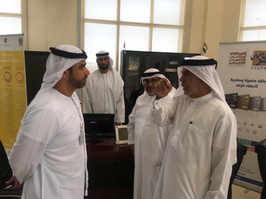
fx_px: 223
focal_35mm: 29
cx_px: 133
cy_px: 100
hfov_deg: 61.7
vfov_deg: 48.2
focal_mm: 4.15
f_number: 2.2
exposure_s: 1/100
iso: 32
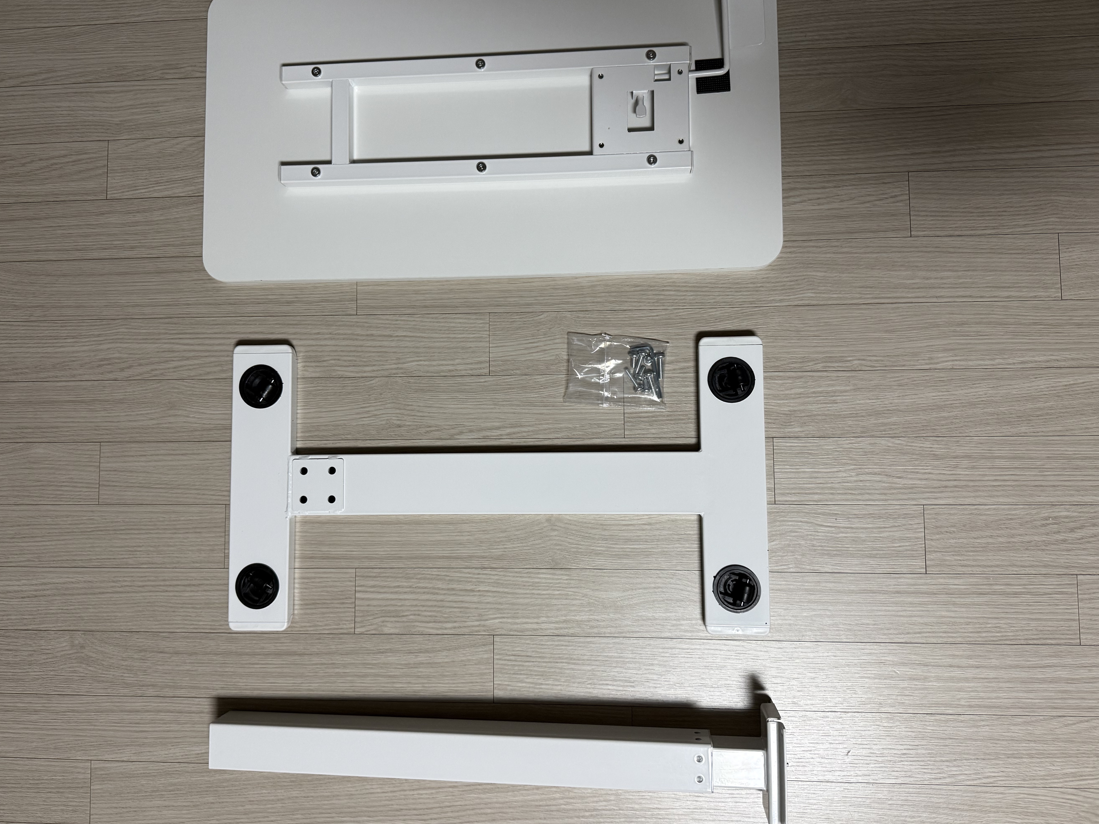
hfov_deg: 67.3
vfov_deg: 53.0
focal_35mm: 26
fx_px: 825
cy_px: 391
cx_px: 536
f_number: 1.78
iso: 200
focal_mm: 6.76
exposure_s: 1/78
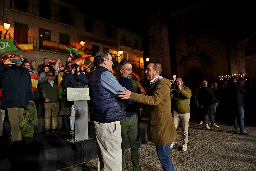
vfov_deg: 53.2
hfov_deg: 73.7
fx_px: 171
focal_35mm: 24
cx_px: 128
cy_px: 86
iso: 640
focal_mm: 24
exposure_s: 1/100
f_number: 4
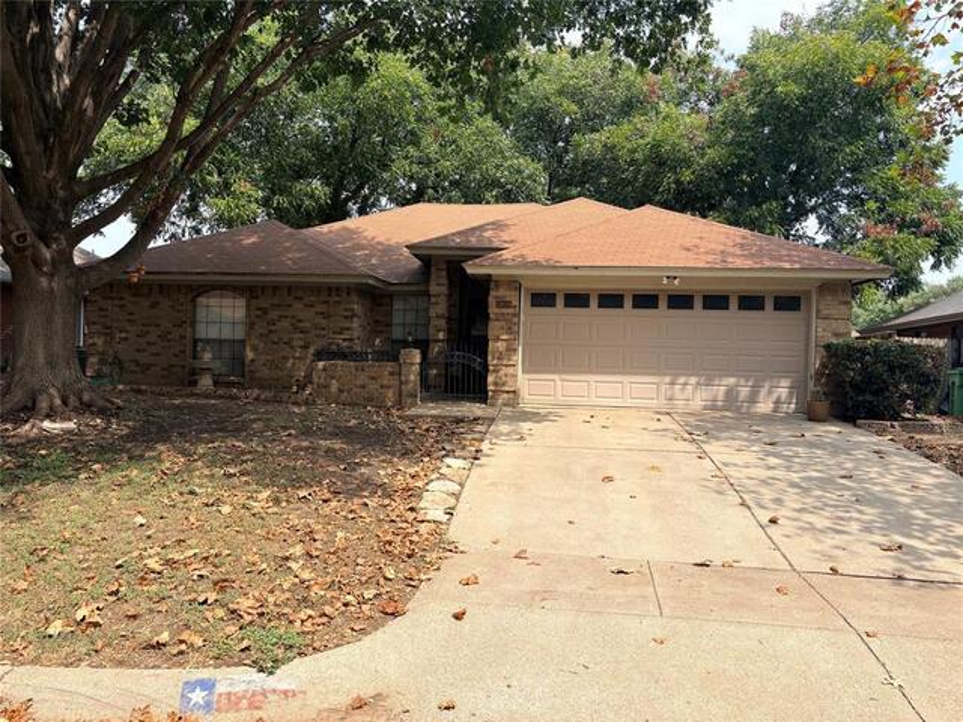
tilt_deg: +1.2
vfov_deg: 53.1
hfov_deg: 67.3
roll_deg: -1.3
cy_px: 361
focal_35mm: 26
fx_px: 723
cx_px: 482
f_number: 1.6
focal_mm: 5.96
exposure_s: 1/2141
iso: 50
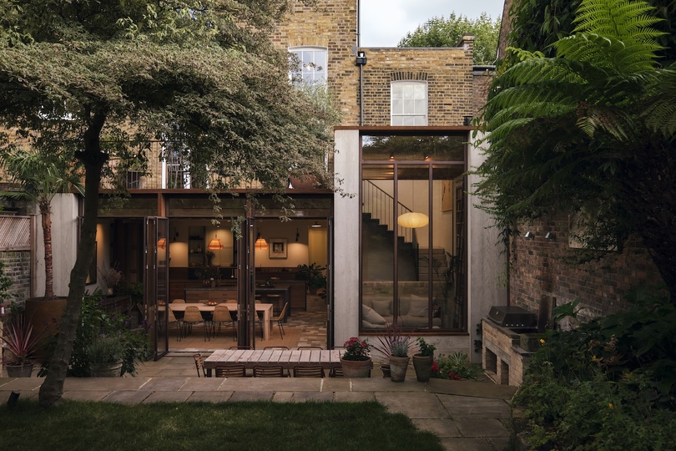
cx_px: 338
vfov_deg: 38.9
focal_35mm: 34
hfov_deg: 55.8
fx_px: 638
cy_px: 226
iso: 80
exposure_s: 2
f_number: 10
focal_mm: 22.9
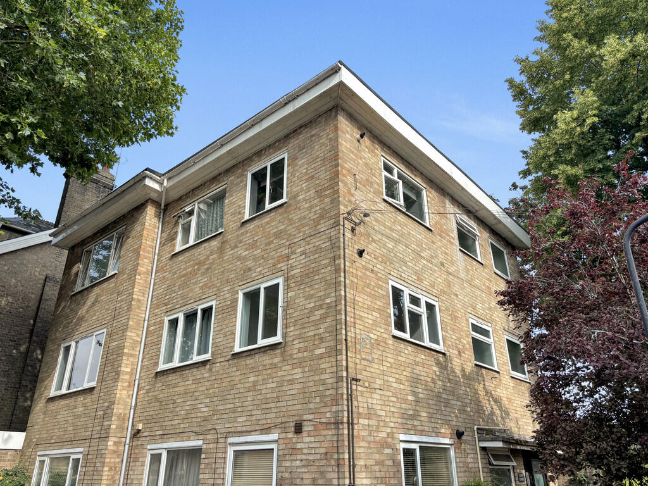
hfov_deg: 67.3
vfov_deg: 53.1
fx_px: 487
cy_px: 243
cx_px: 324
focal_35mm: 26
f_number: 1.6
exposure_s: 1/2062
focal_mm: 5.96
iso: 50
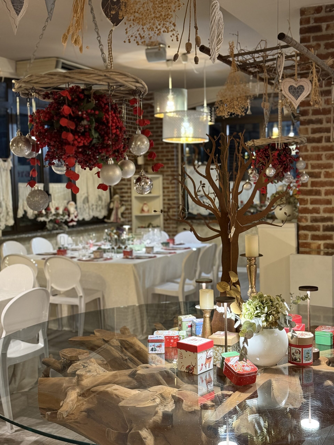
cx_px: 167
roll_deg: +1.1
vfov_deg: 39.7
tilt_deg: -3.3
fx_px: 618
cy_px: 222
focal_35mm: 48
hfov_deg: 30.3
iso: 250
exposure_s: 1/33
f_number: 1.78
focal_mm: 6.76
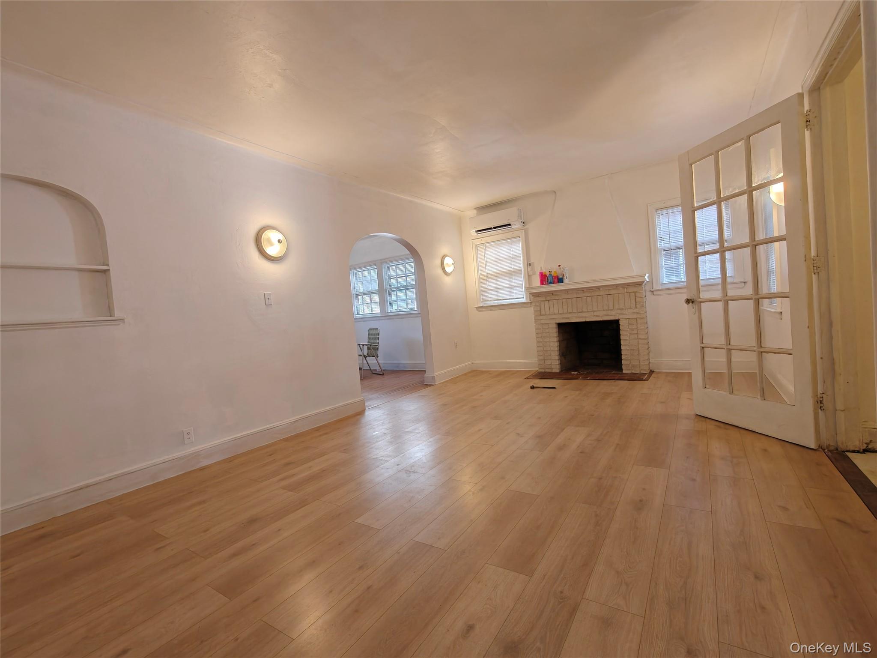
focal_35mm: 15
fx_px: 380
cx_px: 438
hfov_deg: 98.2
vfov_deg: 81.7
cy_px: 329
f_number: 2
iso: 400
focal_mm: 2.3
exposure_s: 1/120
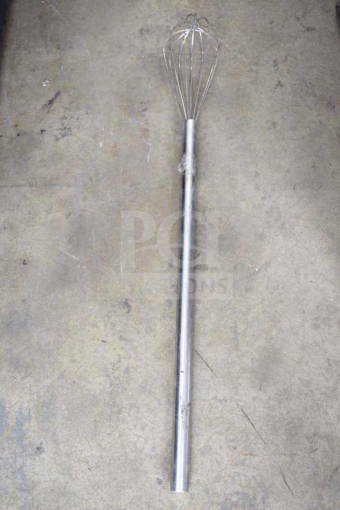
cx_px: 170
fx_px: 552
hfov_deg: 34.2
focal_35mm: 39
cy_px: 255
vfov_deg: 49.6
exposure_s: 1/40
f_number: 4
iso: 360
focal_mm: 26
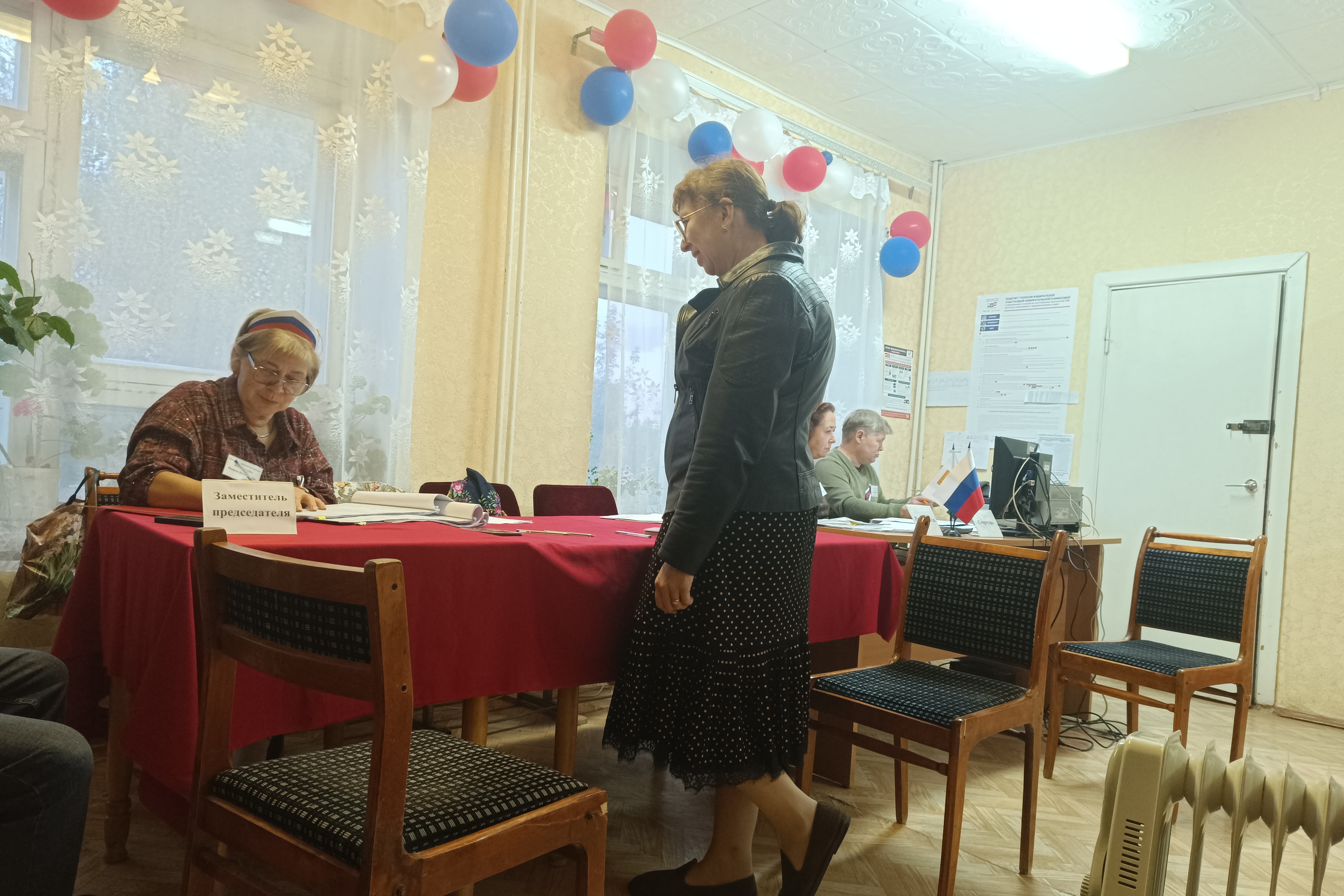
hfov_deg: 71.5
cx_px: 672
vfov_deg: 51.3
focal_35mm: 25
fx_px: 933
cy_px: 464
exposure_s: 1/50.1
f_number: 1.88
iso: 719
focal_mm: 5.59
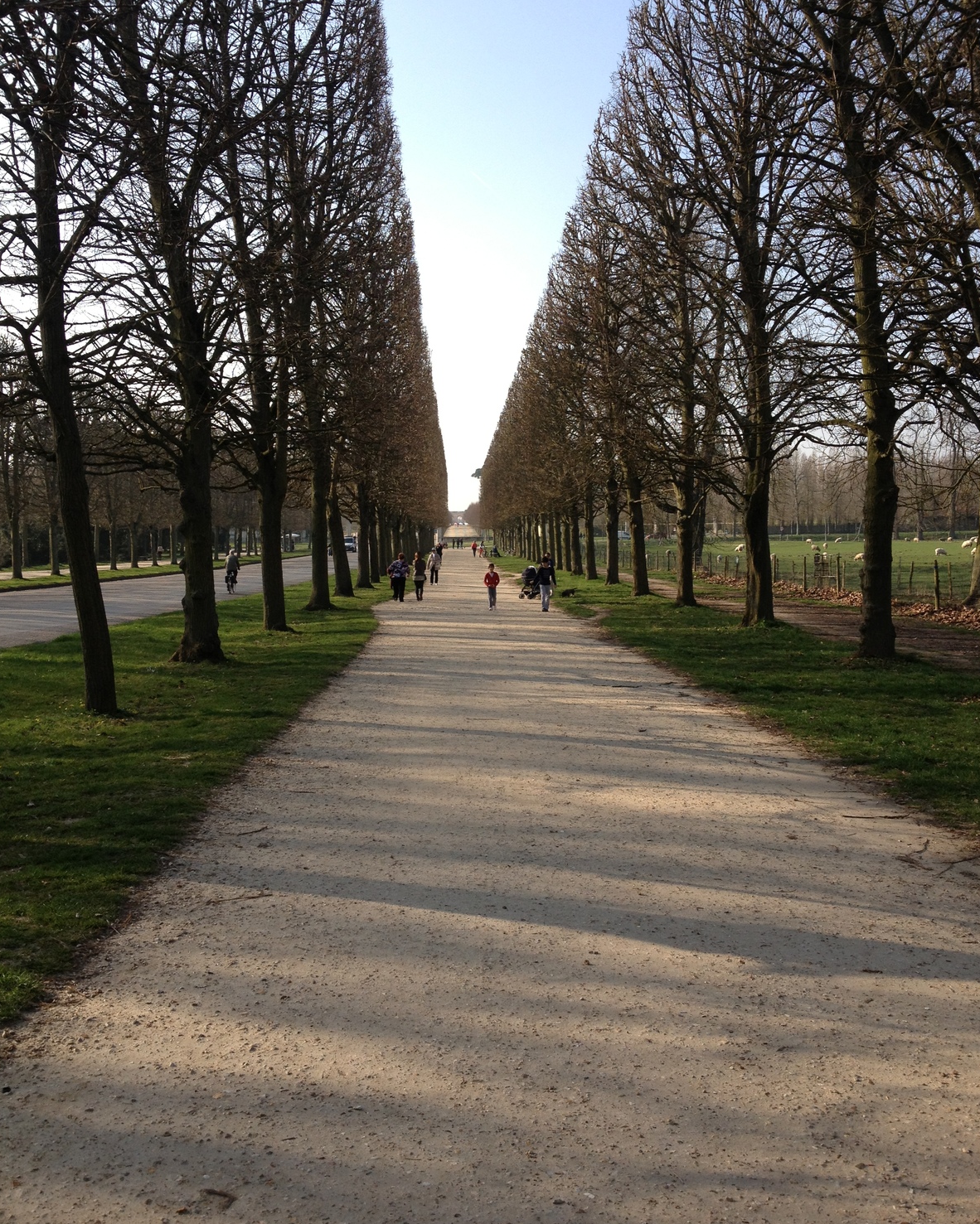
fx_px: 1341
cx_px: 490
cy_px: 583
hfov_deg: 40.1
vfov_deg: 49.1
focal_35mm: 37
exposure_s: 1/836
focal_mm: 4.28
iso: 50
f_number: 2.4
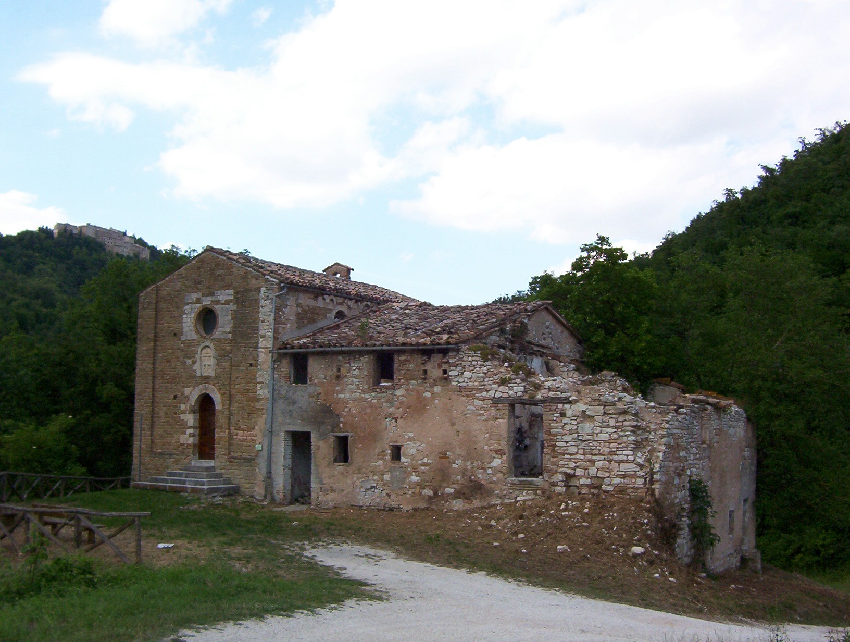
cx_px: 425
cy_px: 321
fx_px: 886
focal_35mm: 36
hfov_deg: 51.2
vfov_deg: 39.8
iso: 100
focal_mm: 5.54
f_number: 5.24
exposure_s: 1/338
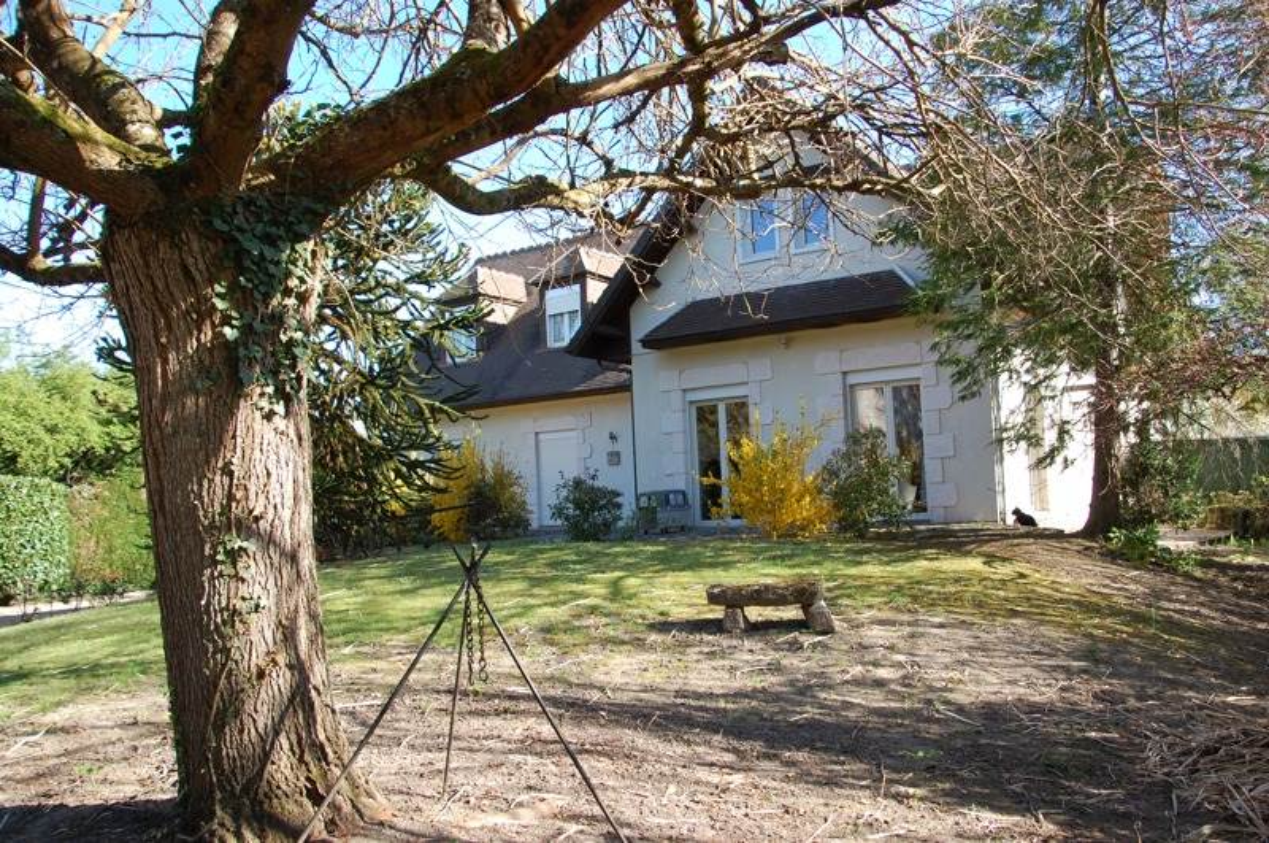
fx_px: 1056
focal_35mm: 30
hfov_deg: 62.0
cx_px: 634
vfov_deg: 43.5
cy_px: 422
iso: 200
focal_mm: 20
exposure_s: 1/160
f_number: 6.3
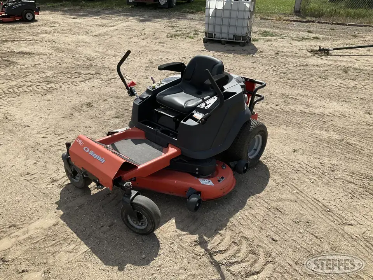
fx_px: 312
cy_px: 140
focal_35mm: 29
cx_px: 186
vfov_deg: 48.2
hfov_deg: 61.7
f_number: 1.8
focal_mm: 3
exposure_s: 1/1848
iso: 25
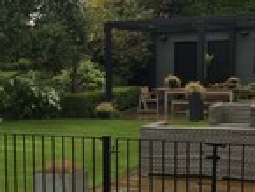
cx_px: 51
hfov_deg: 24.0
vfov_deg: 18.3
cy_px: 155
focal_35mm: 80
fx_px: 590
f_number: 2.2
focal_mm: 4.15
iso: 32
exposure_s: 1/100
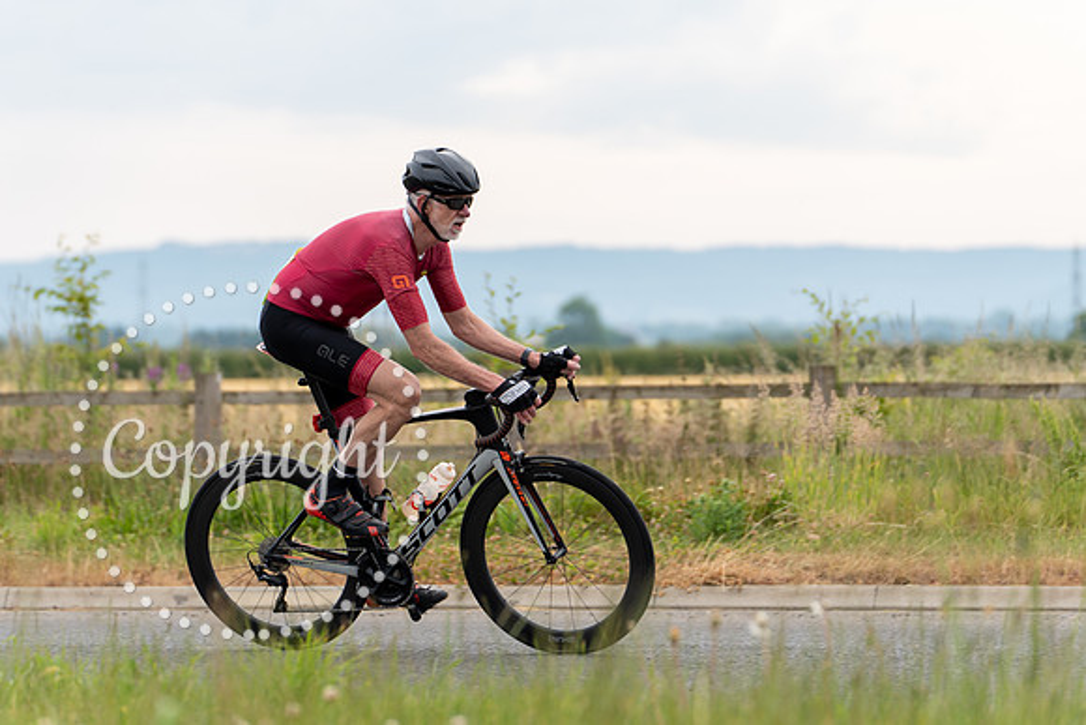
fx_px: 4800
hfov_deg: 12.9
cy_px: 286
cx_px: 507
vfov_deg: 8.6
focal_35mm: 159
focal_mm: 131
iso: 160
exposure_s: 1/800
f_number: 3.2
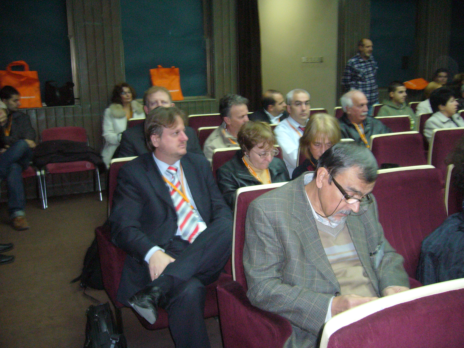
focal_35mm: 35
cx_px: 232
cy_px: 174
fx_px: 469
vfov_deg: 40.7
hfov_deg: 52.6
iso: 250
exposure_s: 1/8
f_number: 2.8
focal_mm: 5.8
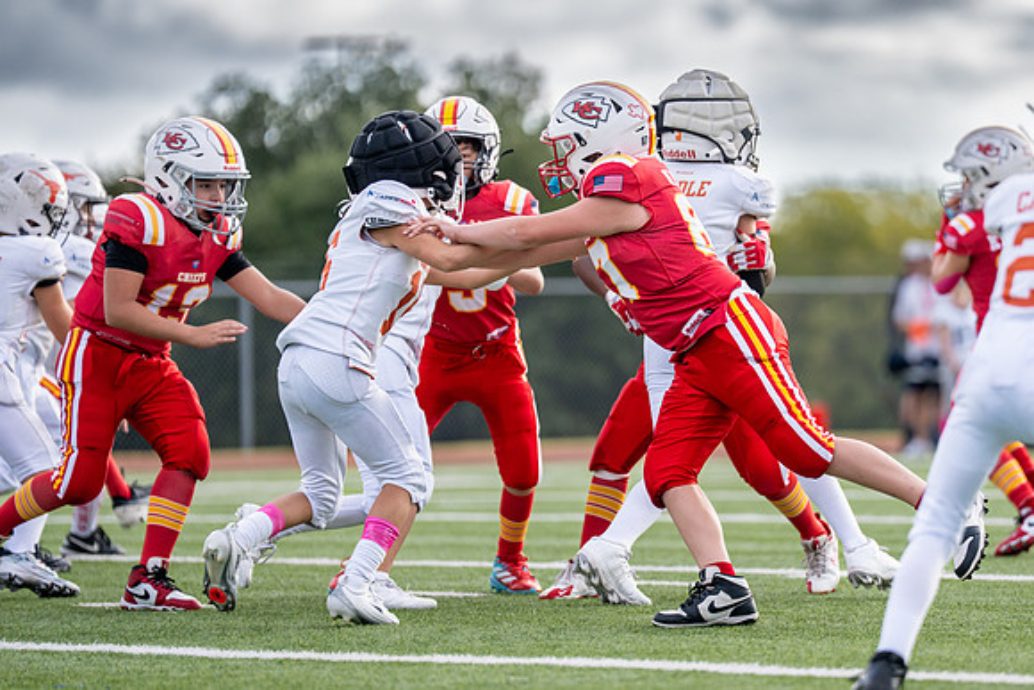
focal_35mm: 285
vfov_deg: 4.8
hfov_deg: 7.2
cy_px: 341
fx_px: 8198
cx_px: 683
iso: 320
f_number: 2.8
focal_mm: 200
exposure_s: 1/2500
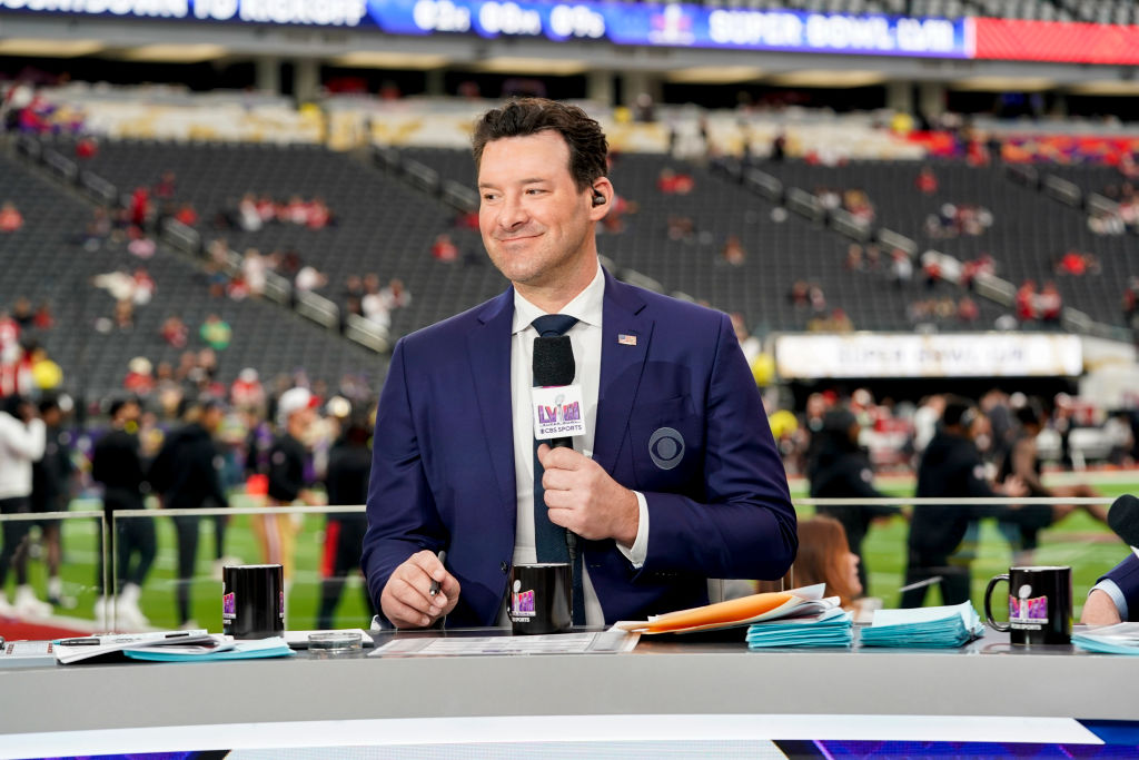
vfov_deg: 12.8
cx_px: 570
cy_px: 380
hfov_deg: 19.1
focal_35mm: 107
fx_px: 3386
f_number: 5
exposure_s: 1/250
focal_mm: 107
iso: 800
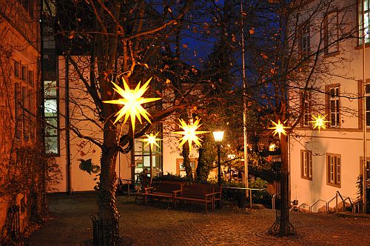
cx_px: 185
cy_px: 123
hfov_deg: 46.5
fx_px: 431
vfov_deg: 31.8
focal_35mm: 42
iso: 1600
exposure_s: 1/30
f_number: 2.8
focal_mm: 28
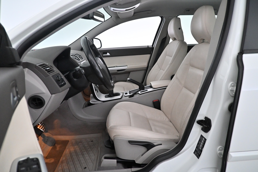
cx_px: 129
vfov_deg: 53.1
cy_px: 86
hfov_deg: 73.7
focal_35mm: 24
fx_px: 172
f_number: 3.5
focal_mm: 16
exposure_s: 1/125
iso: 3200
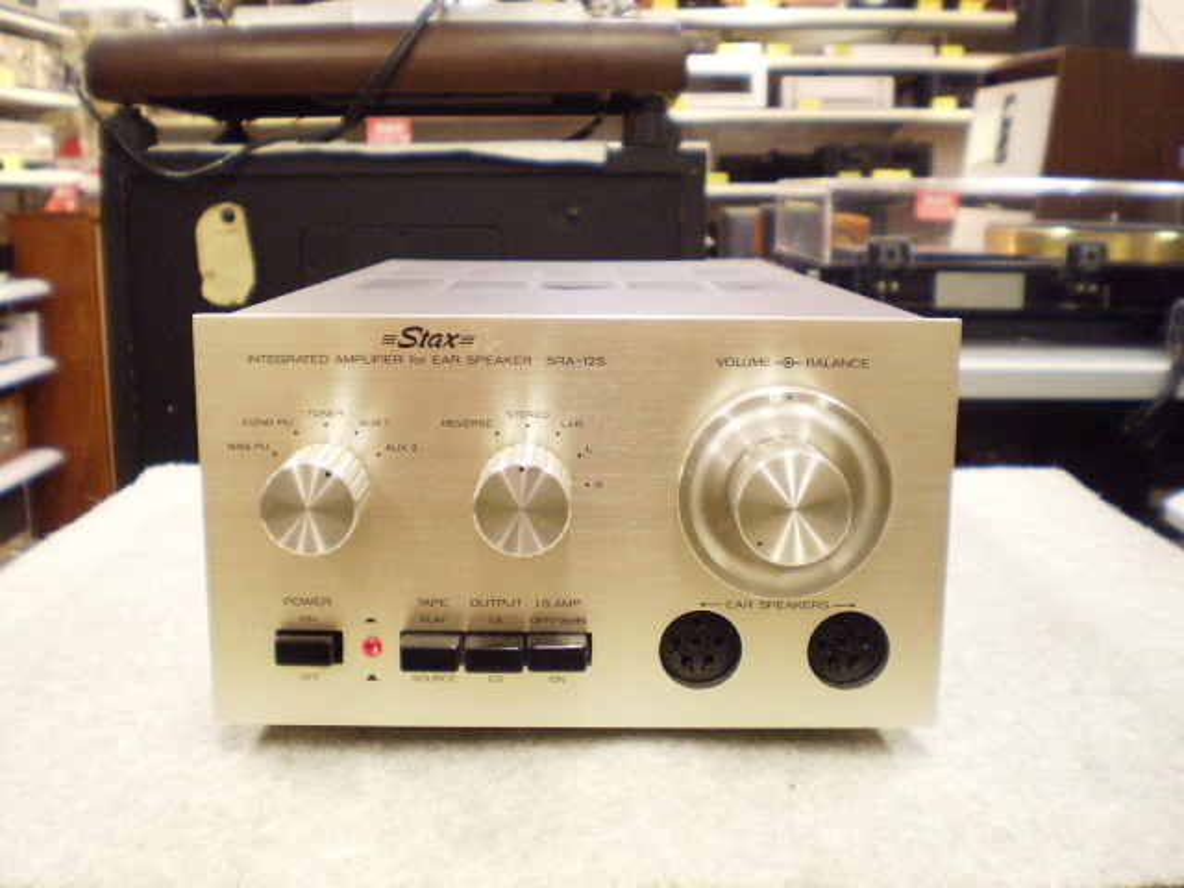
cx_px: 592
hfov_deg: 51.4
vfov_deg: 39.7
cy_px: 444
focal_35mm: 36
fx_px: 1231
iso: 400
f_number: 3.1
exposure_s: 1/30
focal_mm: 6.3
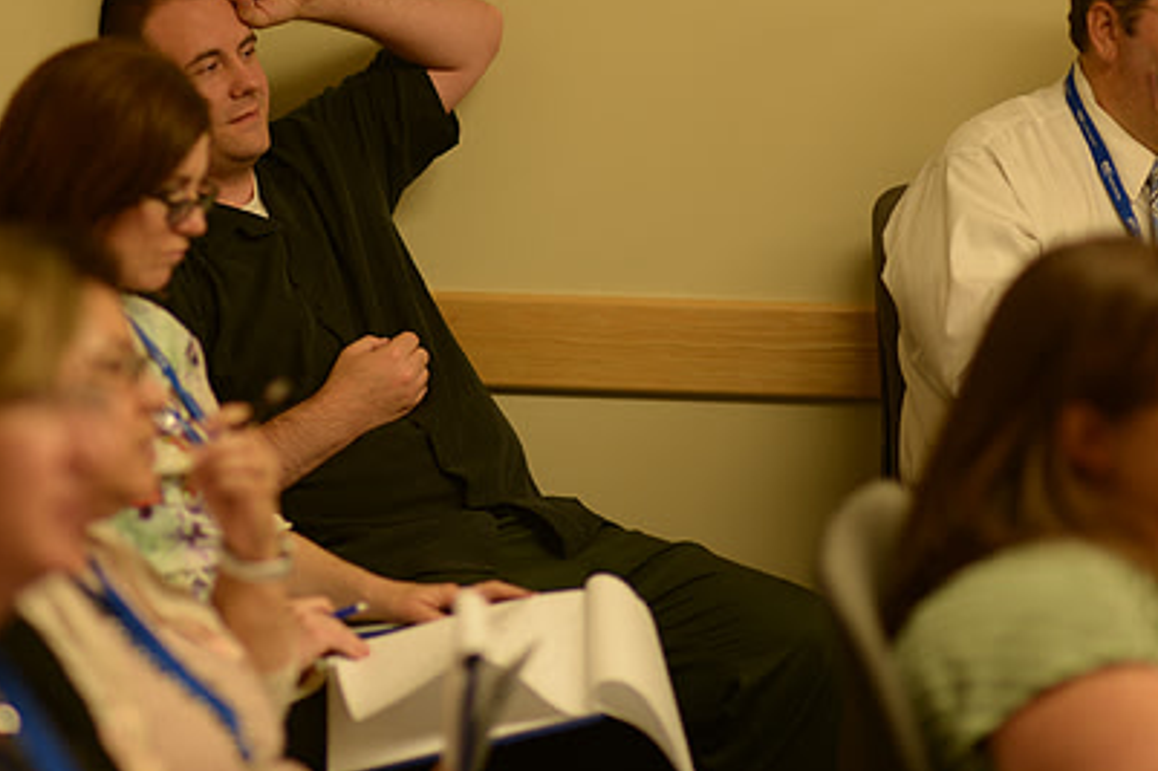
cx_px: 375
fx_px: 3955
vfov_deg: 11.1
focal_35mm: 123
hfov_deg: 16.6
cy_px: 357
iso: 400
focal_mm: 85
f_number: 1.4
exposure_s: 1/125
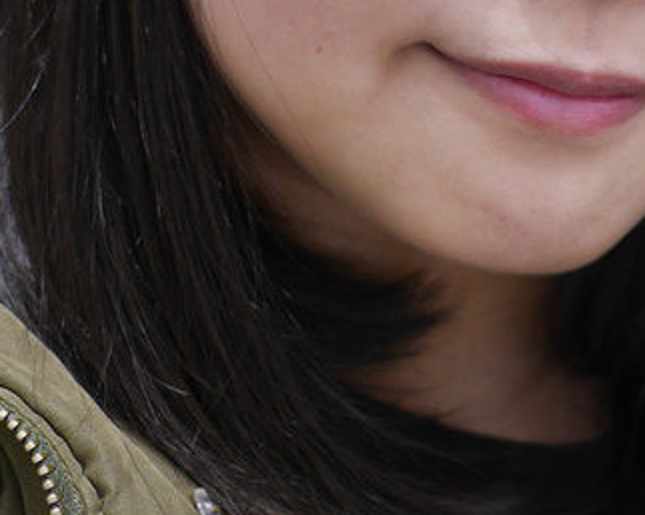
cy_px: 14
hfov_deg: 20.2
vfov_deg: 16.6
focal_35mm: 91
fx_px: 1736
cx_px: 681
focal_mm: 15
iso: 500
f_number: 1.7
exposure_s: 1/125
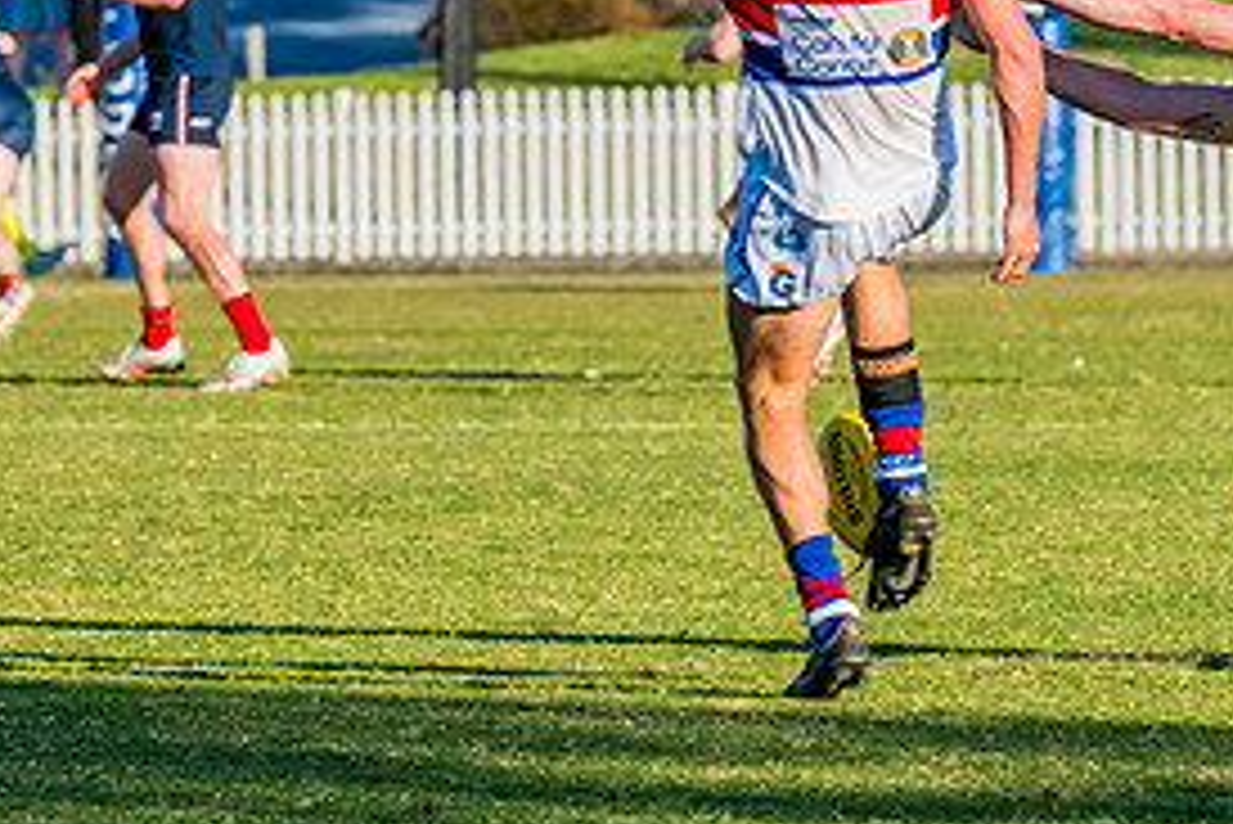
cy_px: 96
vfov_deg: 2.1
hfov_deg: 3.2
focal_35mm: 644
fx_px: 22068
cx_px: 580
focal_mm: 270
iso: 800
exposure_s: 1/1600
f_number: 9
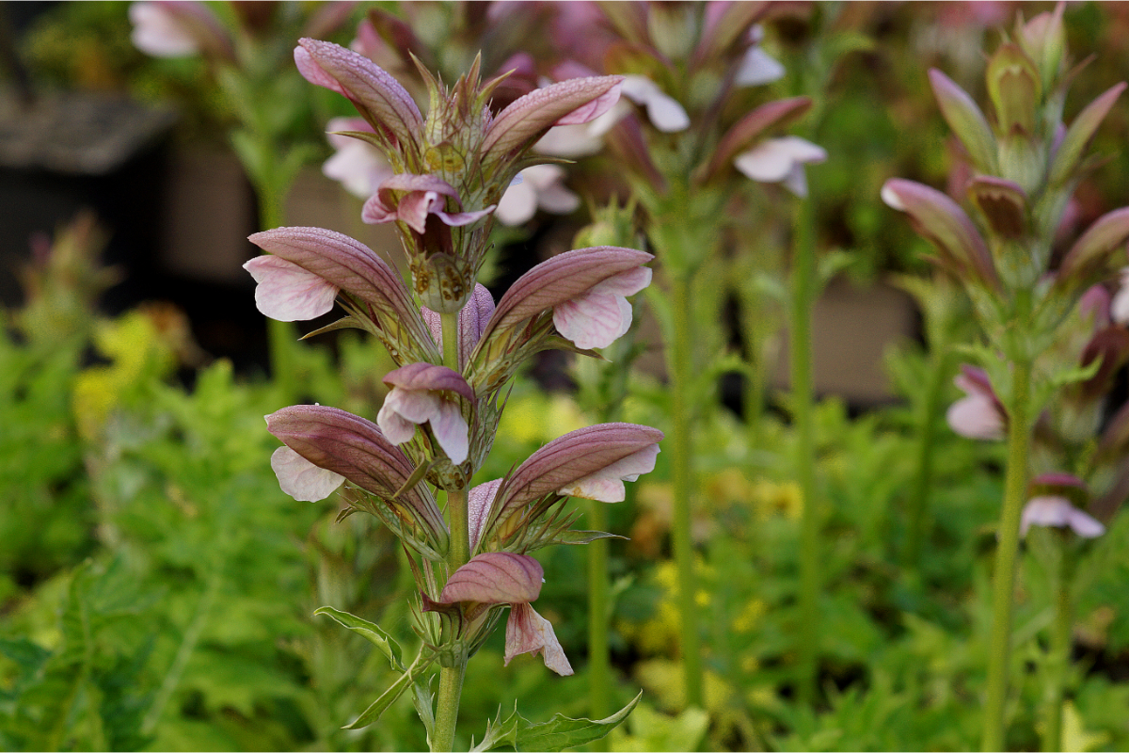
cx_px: 564
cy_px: 376
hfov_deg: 13.7
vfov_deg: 9.1
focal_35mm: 150
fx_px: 4704
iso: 320
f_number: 6.3
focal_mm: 100
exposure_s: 1/160
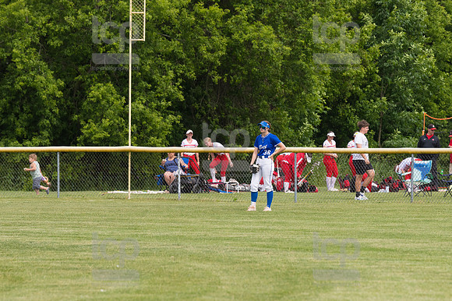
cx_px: 226
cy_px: 150
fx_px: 3764
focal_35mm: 300
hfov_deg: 6.9
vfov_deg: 4.6
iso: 320
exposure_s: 1/1600
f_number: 5.6
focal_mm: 200
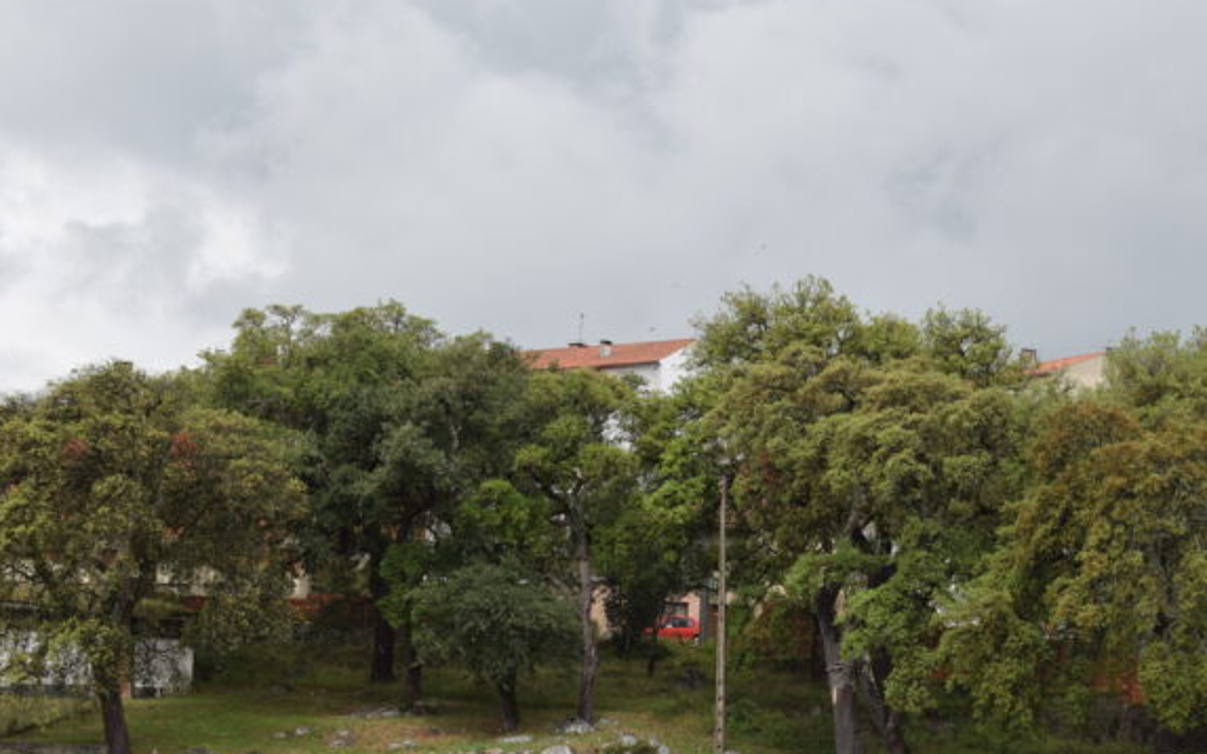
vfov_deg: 14.2
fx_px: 3026
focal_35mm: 92
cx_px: 548
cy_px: 497
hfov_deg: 22.6
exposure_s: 1/200
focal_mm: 46
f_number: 10
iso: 100
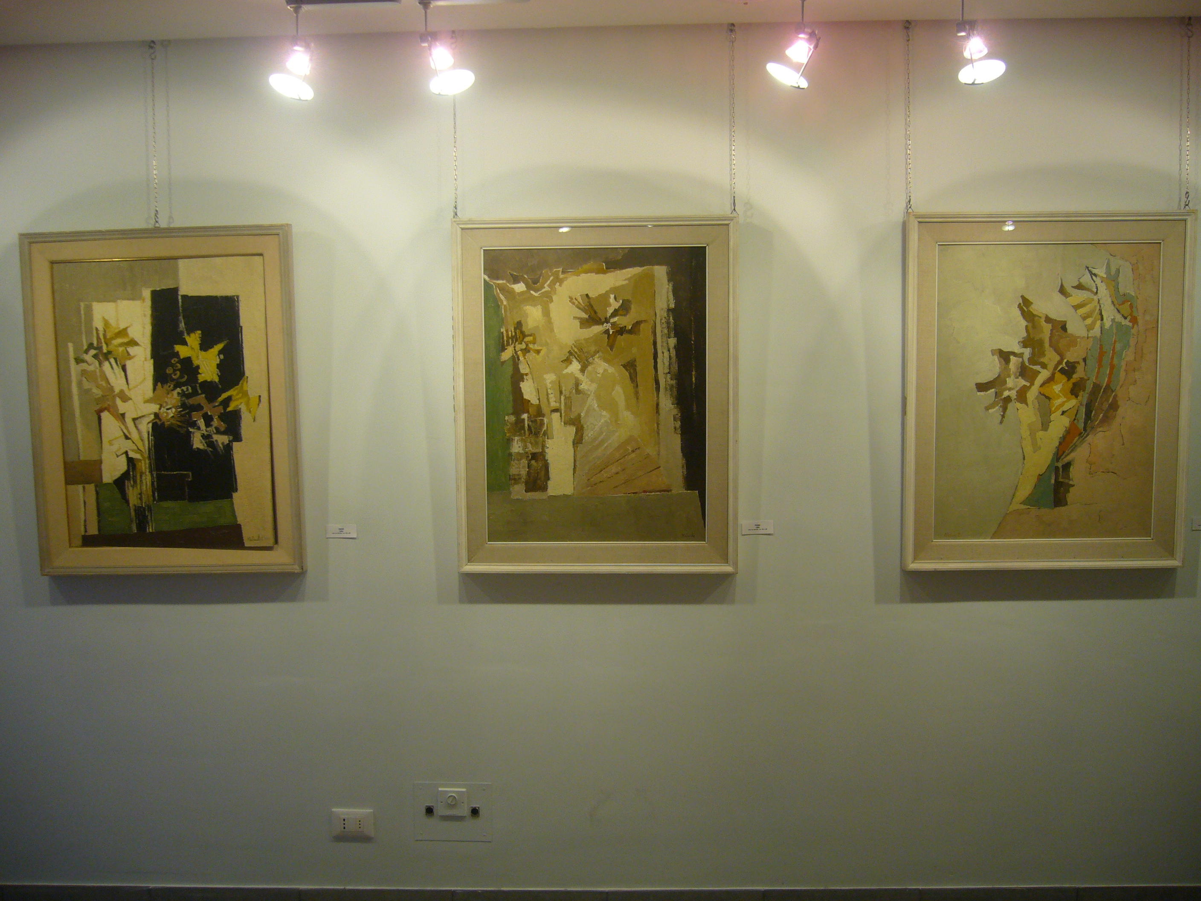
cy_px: 450
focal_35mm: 35
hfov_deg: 52.6
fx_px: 1214
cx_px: 600
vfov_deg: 40.7
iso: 100
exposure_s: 1/20
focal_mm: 5.8
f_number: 2.8
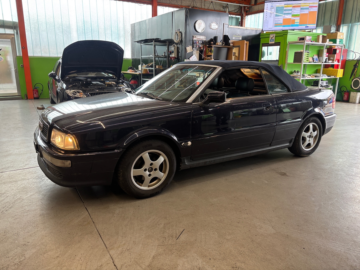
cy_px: 135
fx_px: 270
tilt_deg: -14.6
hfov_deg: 67.3
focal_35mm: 26
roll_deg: -0.3
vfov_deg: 53.1
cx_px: 180
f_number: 1.6
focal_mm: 5.96
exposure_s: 1/50
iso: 125
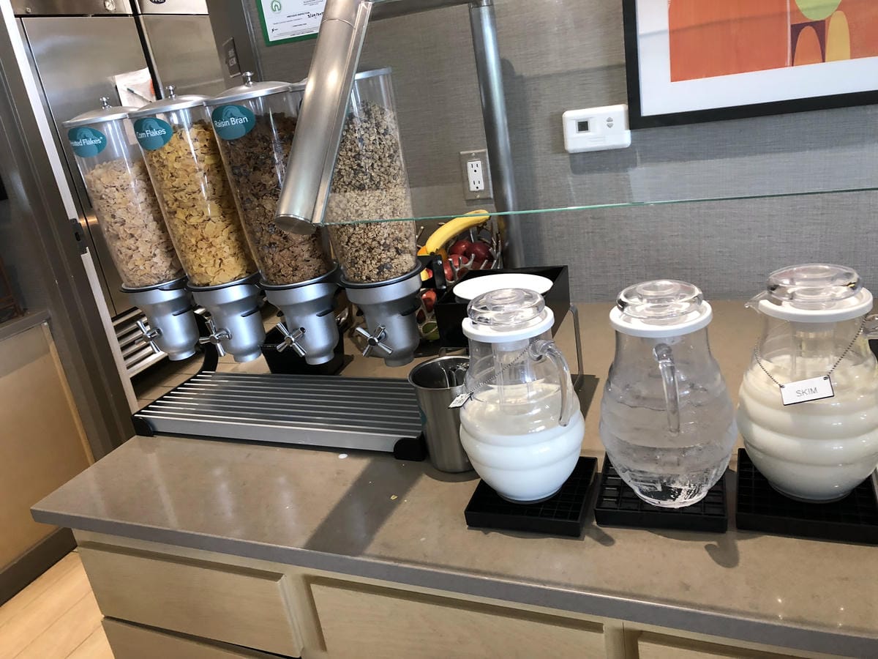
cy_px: 330
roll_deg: +8.5
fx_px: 710
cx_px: 439
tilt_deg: -20.3
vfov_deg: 49.7
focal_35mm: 28
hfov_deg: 63.4
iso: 64
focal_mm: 3.99
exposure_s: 1/15
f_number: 1.8
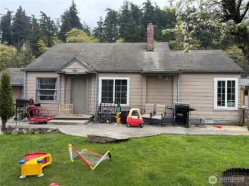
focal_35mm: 24
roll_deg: -0.5
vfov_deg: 56.8
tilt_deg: -1.2
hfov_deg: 71.6
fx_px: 173
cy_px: 93
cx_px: 124
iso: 100
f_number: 1.78
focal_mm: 6.76
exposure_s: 1/1727
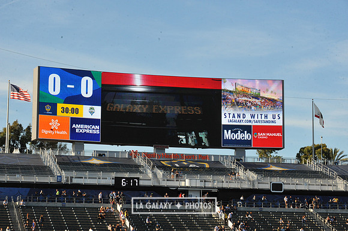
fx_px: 1159
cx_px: 174
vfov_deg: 11.4
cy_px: 116
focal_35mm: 120
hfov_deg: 17.1
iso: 1600
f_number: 14
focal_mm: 120
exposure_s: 1/800
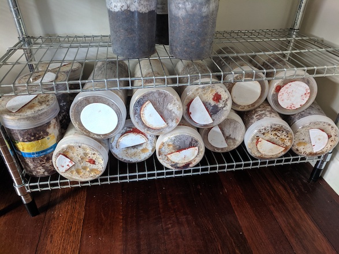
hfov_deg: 67.3
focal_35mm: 26
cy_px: 127
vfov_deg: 53.0
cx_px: 170
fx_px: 255
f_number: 2
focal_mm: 4.67
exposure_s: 1/40
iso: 385
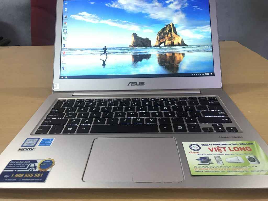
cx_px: 134
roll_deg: +1.9
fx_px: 217
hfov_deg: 63.4
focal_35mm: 28
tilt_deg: -27.2
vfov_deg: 49.7
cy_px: 100
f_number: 1.8
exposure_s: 1/17
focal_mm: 3.99
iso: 50
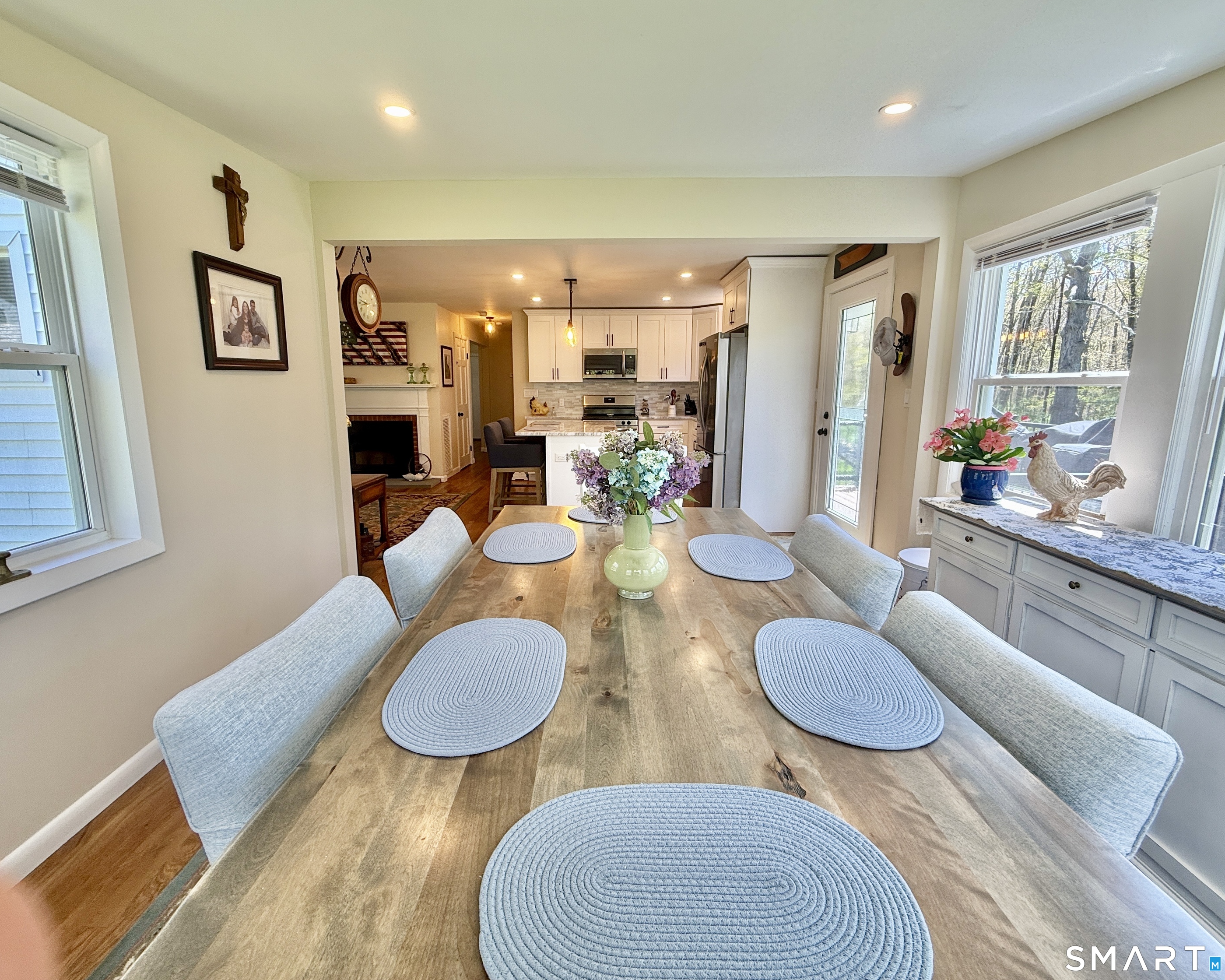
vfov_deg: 84.0
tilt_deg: -8.5
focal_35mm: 15
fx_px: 544
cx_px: 593
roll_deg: +0.0
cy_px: 477
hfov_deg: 96.8
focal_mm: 2.22
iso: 80
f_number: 2.2
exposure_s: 1/120
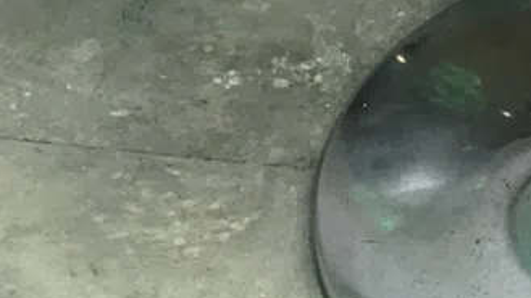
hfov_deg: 9.0
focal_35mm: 235
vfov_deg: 4.8
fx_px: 3309
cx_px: 710
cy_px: -732
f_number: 2.4
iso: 125
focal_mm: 6
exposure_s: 1/33
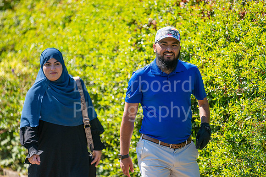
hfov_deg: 6.9
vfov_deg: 4.6
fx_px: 2217
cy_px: 88
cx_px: 133
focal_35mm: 300
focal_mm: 300
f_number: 4.5
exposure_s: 1/1000
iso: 250
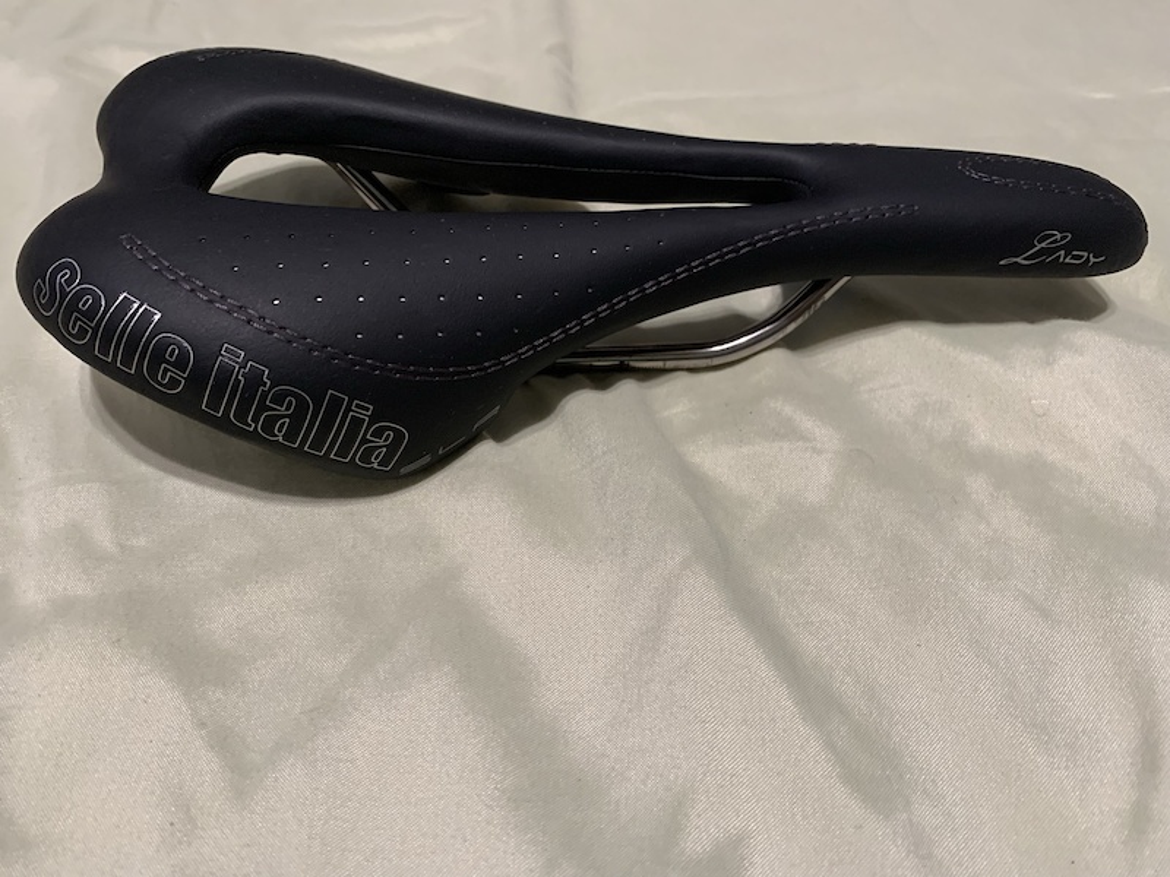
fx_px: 879
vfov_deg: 53.1
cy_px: 438
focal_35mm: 26
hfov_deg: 67.3
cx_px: 585
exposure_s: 1/60
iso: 250
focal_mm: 4.25
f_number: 1.8
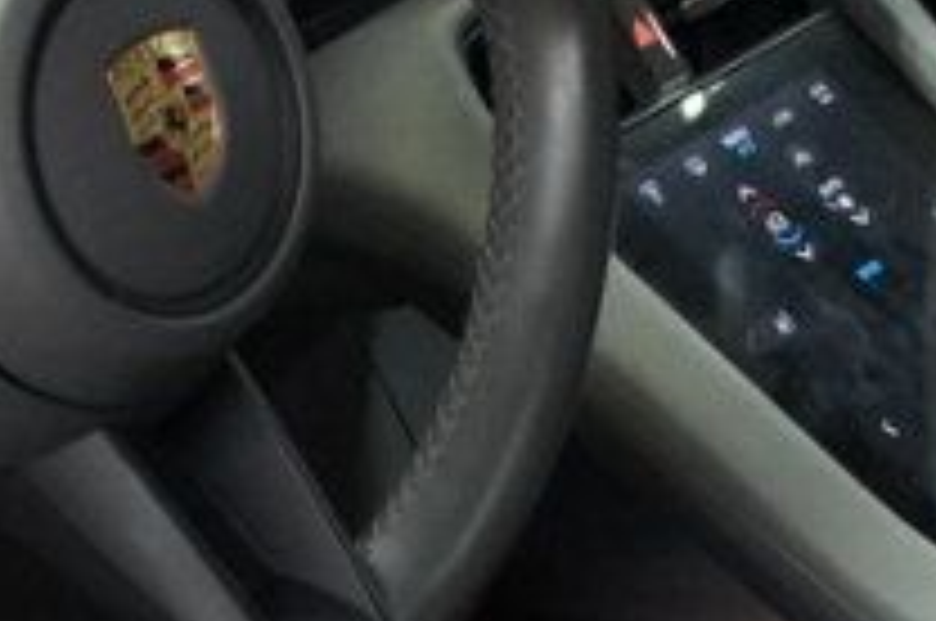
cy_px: 641
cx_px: 634
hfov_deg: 15.4
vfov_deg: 10.2
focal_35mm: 133
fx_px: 3453
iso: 1600
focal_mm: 18
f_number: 3.5
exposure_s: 1/40
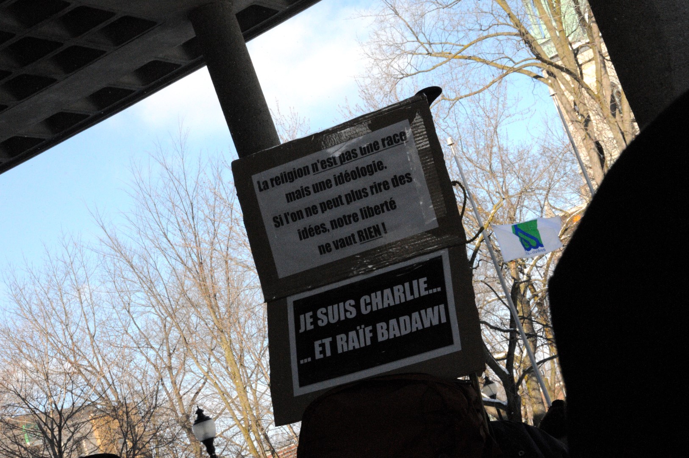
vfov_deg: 17.4
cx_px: 344
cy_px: 229
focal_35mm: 78
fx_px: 1491
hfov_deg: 26.0
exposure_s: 1/1250
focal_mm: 52
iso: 3200
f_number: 18
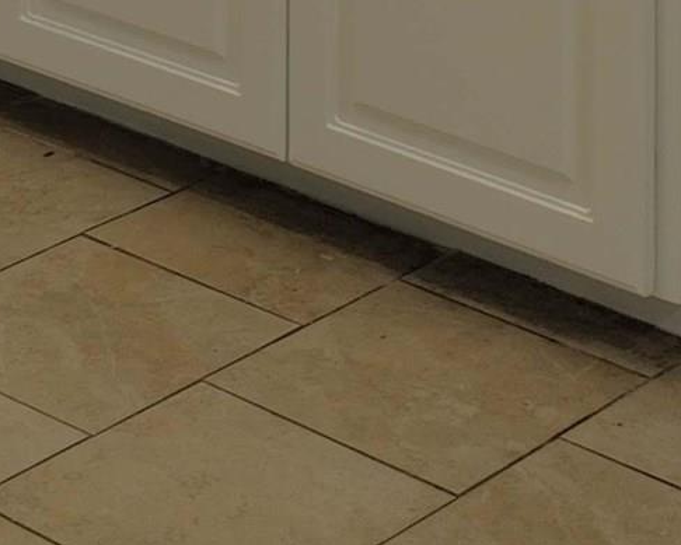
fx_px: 2984
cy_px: -1044
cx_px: 10
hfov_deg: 12.9
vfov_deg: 8.8
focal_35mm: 148
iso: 120
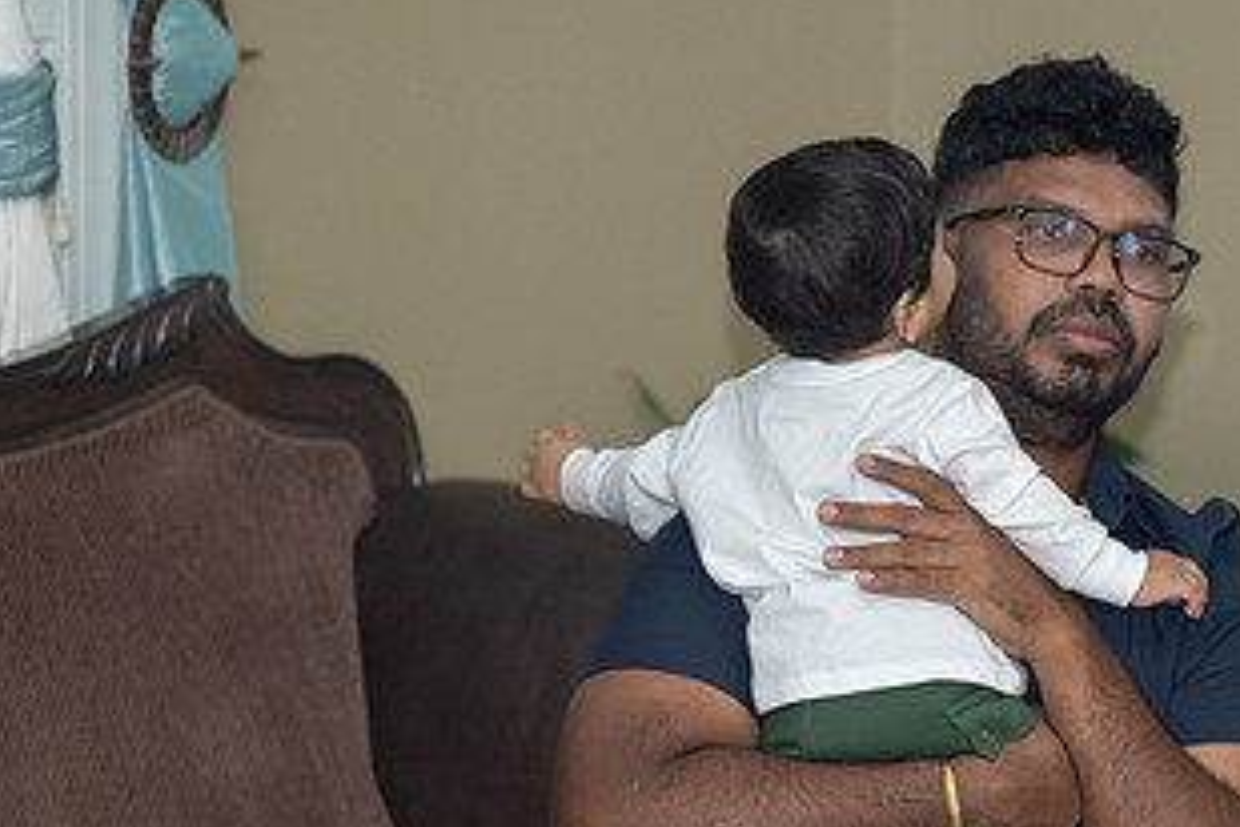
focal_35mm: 235
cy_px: 624
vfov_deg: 5.8
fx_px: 8094
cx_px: 1015
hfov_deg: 8.7
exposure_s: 1/200
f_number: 2.8
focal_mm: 125
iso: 500
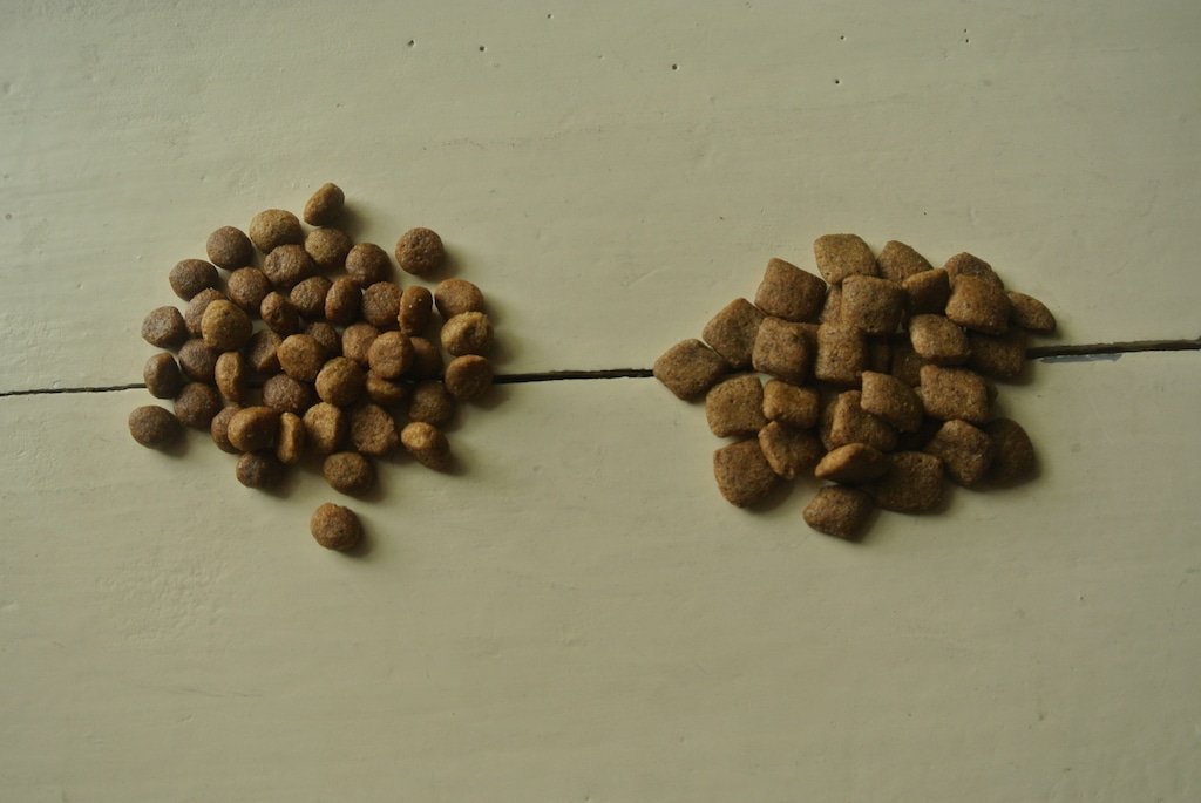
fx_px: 1169
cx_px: 600
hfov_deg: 54.4
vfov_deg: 37.9
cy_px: 402
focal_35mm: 35
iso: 200
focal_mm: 13.1
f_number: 4
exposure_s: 1/80
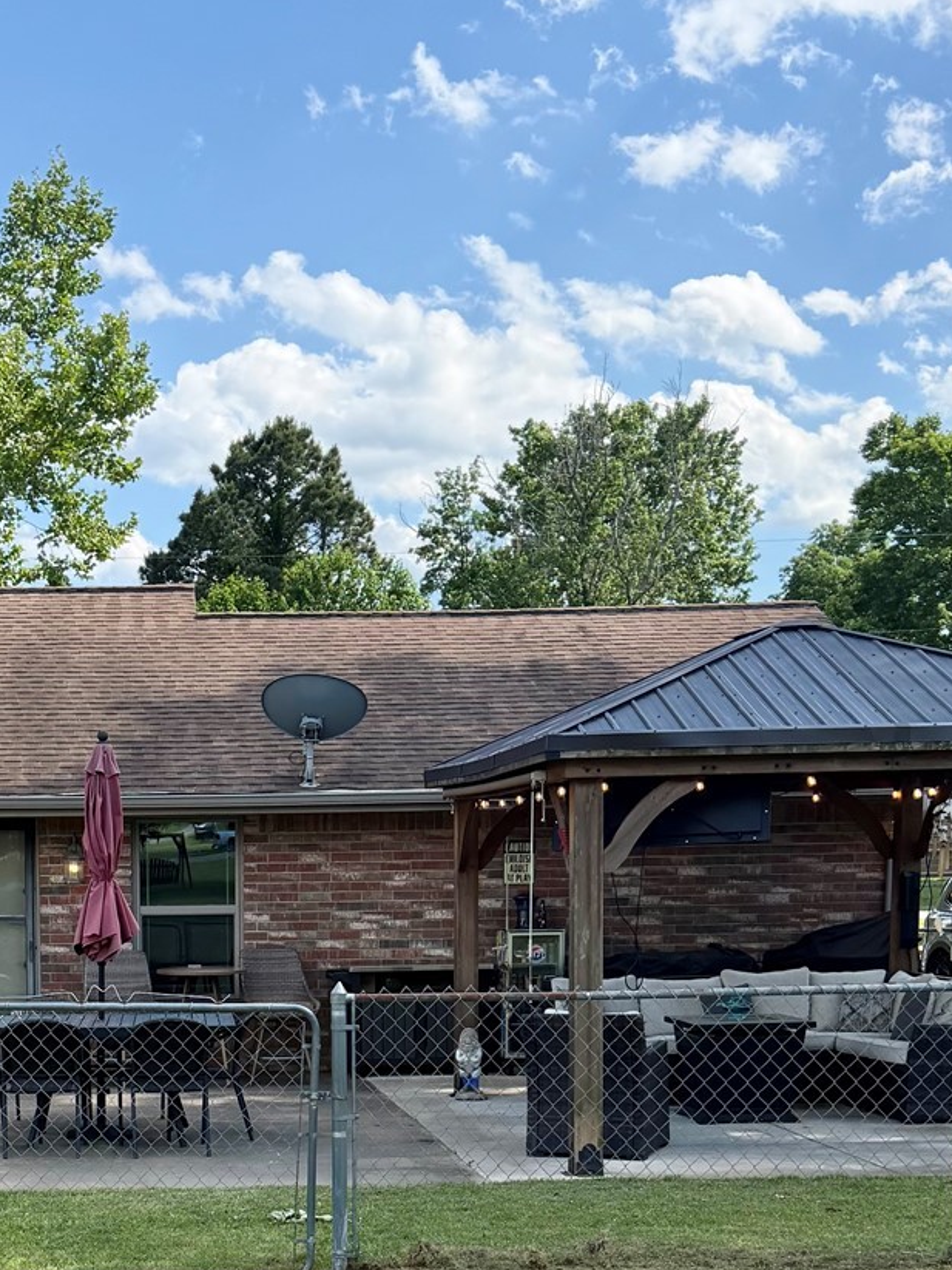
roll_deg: +0.4
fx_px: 2054
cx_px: 145
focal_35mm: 56
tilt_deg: -6.2
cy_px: 1108
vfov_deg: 32.9
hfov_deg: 25.5
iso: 100
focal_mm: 6.76
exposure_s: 1/3584
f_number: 1.78
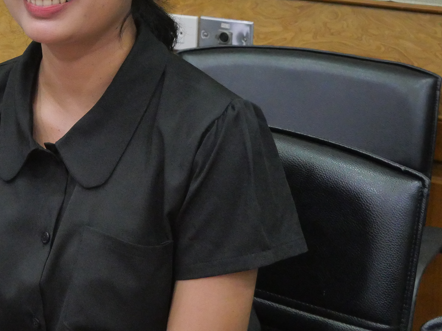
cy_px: 98
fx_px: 1124
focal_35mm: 88
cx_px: 63
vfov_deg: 16.7
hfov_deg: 21.8
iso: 3200
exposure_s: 1/100
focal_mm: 20
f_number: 4.1
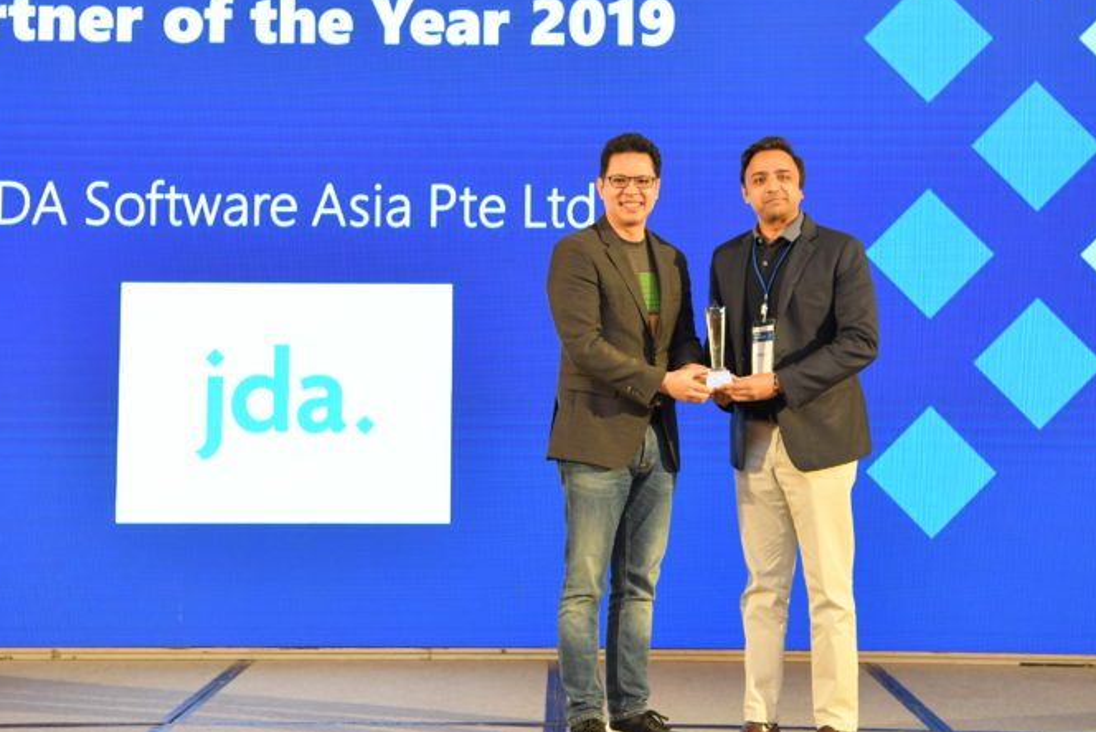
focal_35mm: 74
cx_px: 555
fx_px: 2253
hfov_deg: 27.3
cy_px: 250
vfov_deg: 18.4
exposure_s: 1/100
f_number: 4
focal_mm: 48
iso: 1000
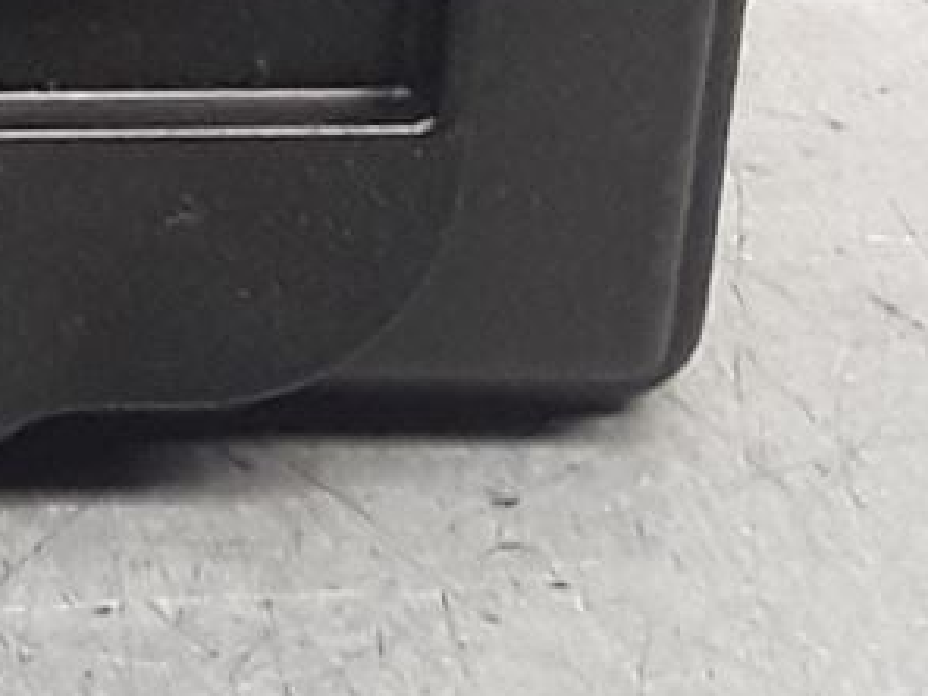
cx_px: -1477
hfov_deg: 9.0
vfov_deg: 7.5
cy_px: -342
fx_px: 5201
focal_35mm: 194
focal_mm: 2.91
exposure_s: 1/50
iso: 64
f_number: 1.9
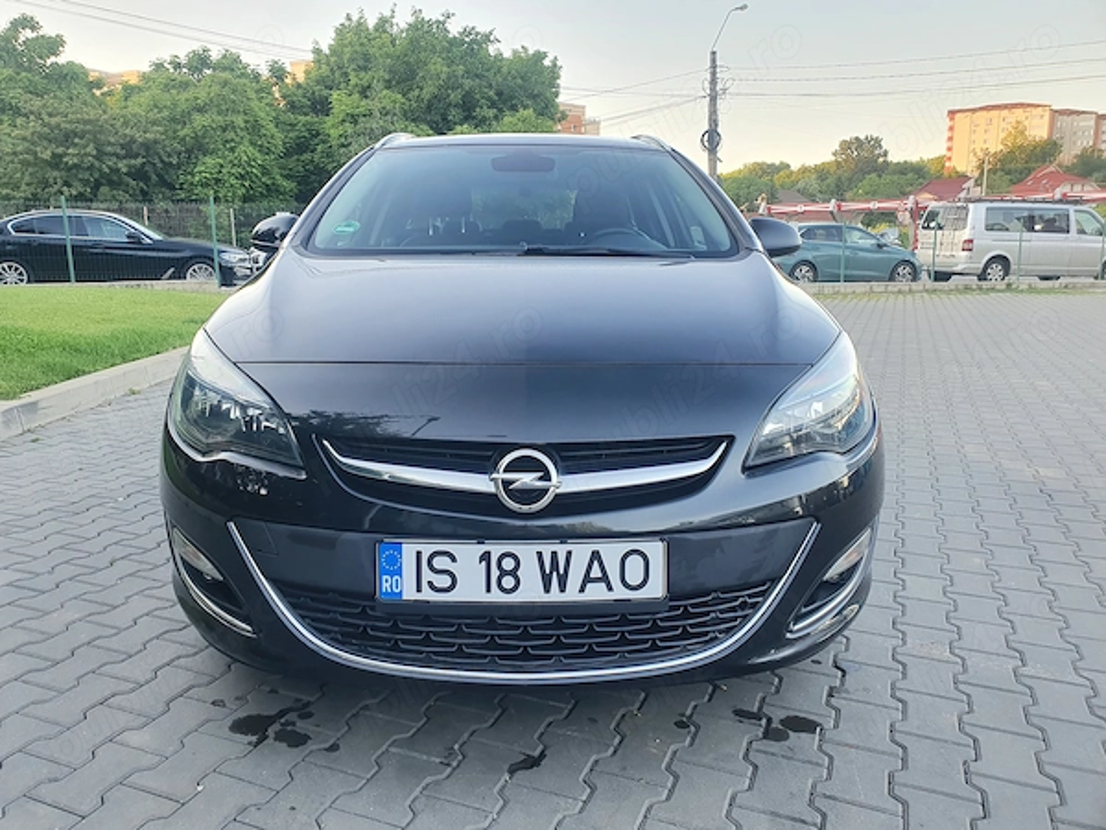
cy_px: 415
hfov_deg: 67.3
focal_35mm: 26
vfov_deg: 53.1
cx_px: 553
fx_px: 831
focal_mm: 4.32
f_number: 2.4
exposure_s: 1/100
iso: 50
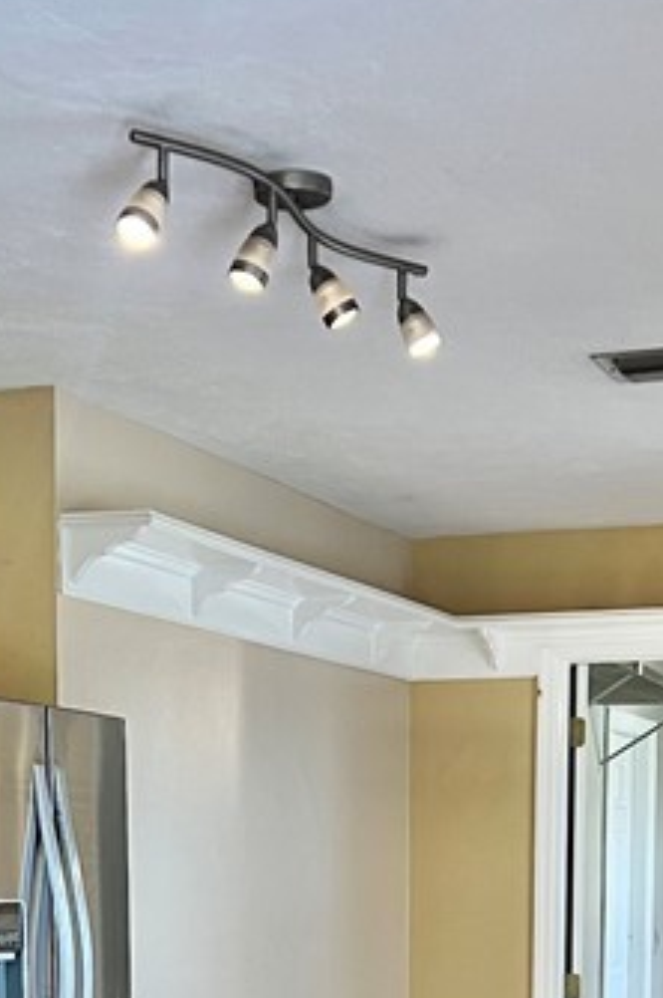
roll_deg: +0.5
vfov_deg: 23.2
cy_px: 1055
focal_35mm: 83
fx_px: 2297
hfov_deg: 16.4
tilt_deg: -3.9
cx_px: 245
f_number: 1.5
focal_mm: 5.7
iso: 80
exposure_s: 1/60
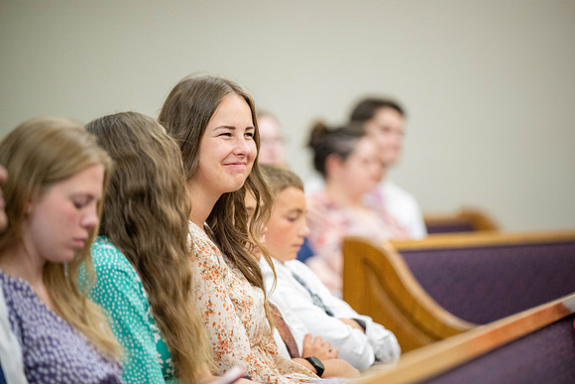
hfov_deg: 10.8
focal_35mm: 190
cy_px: 192
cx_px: 288
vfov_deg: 7.2
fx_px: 3035
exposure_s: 1/320
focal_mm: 190
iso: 3200
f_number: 2.8
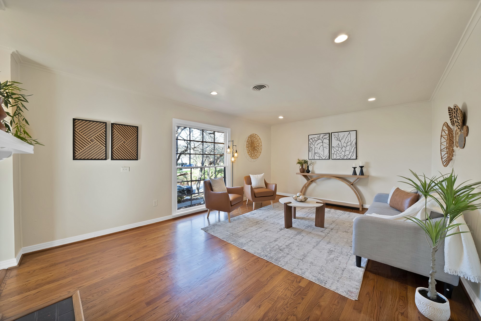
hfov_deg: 112.6
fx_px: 160
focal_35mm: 12
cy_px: 160
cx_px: 240
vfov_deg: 90.1
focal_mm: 12
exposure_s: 1/5
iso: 640
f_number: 9
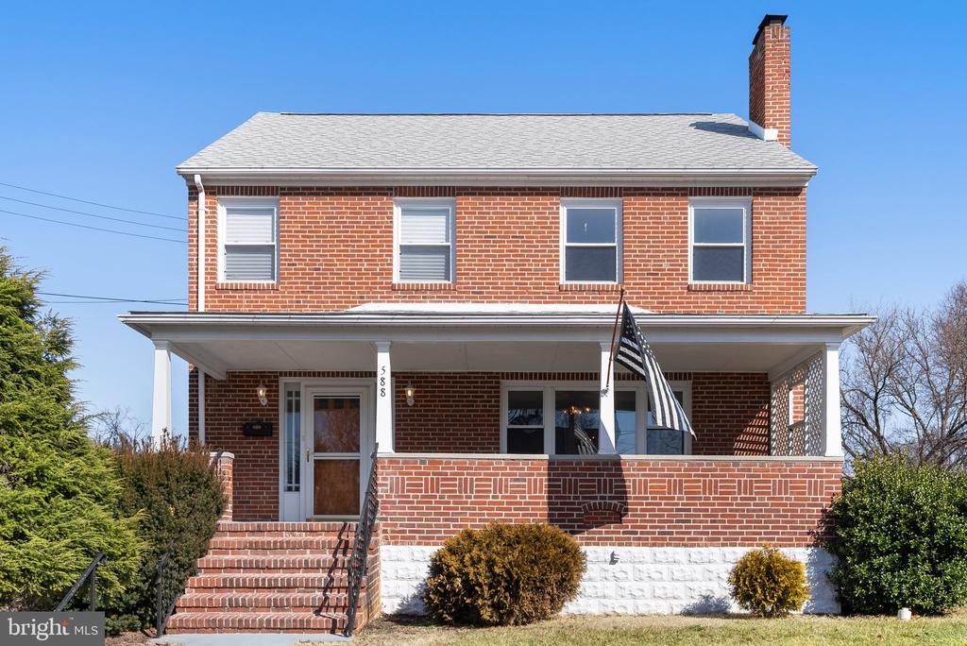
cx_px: 484
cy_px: 323
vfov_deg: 42.4
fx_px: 833
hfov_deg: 60.3
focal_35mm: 31
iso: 100
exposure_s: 1/250
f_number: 9
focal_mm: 31
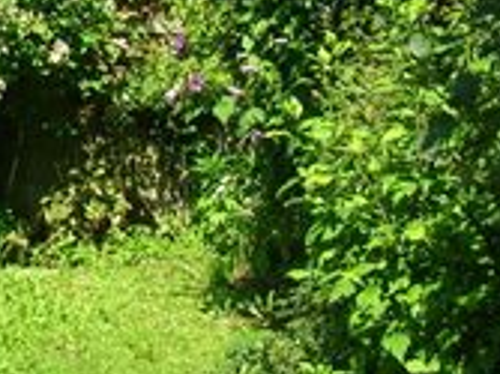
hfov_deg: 15.3
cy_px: -244
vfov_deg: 11.1
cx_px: -27
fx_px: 1819
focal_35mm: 126
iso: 50
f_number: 2.8
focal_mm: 5.8
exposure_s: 1/472
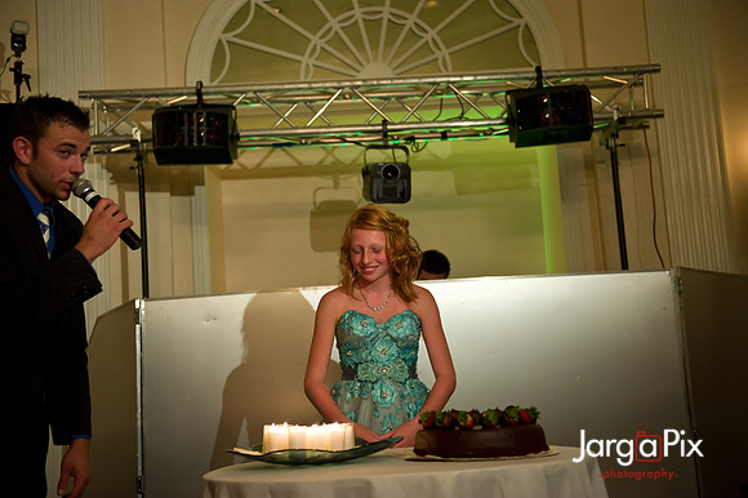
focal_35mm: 45
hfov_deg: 43.6
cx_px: 374
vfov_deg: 29.8
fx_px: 934
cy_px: 249
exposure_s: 1/125
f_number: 3.2
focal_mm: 45
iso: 1600
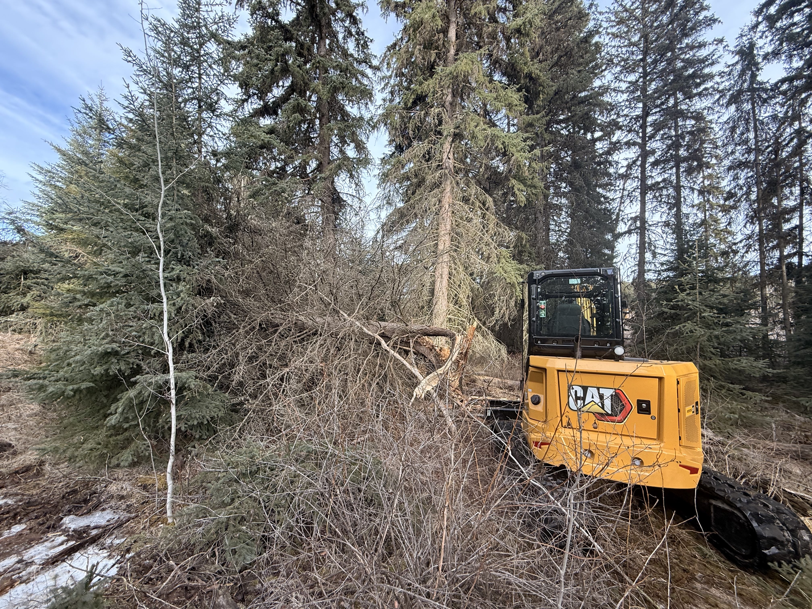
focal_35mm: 14
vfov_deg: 85.7
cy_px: 304
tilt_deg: +4.2
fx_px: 328
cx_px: 406
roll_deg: -1.1
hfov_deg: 102.1
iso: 64
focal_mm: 2.22
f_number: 2.2
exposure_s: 1/220
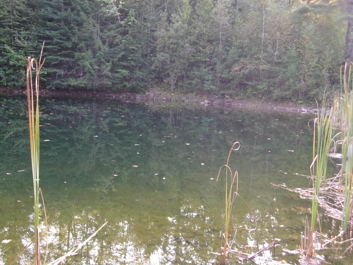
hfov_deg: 44.8
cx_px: 176
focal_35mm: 42
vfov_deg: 34.3
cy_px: 132
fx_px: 428
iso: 116
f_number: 3.7
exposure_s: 1/34
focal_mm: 7.6
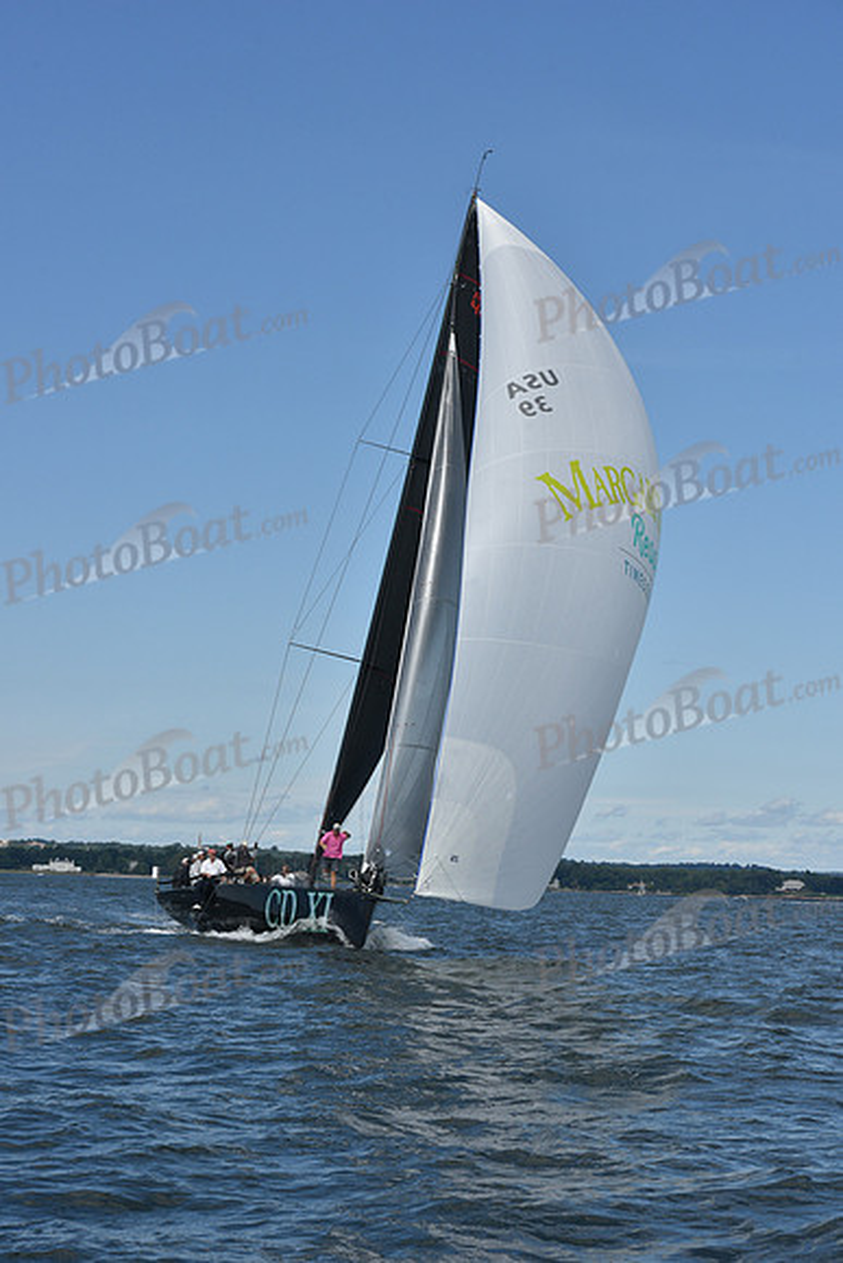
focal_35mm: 70
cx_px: 422
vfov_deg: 28.8
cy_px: 632
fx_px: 2457
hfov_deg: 19.5
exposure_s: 1/1000
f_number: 10
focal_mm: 70
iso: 320
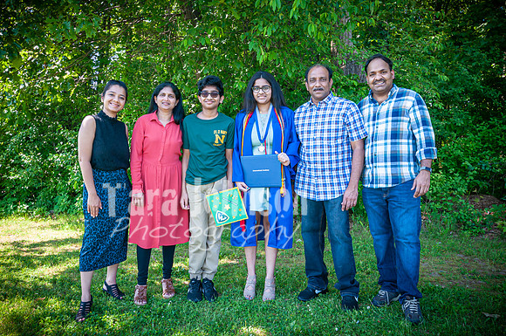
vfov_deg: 39.9
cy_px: 168
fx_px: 463
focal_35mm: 33
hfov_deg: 57.3
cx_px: 253
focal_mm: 22
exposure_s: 1/125
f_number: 5.6
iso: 320
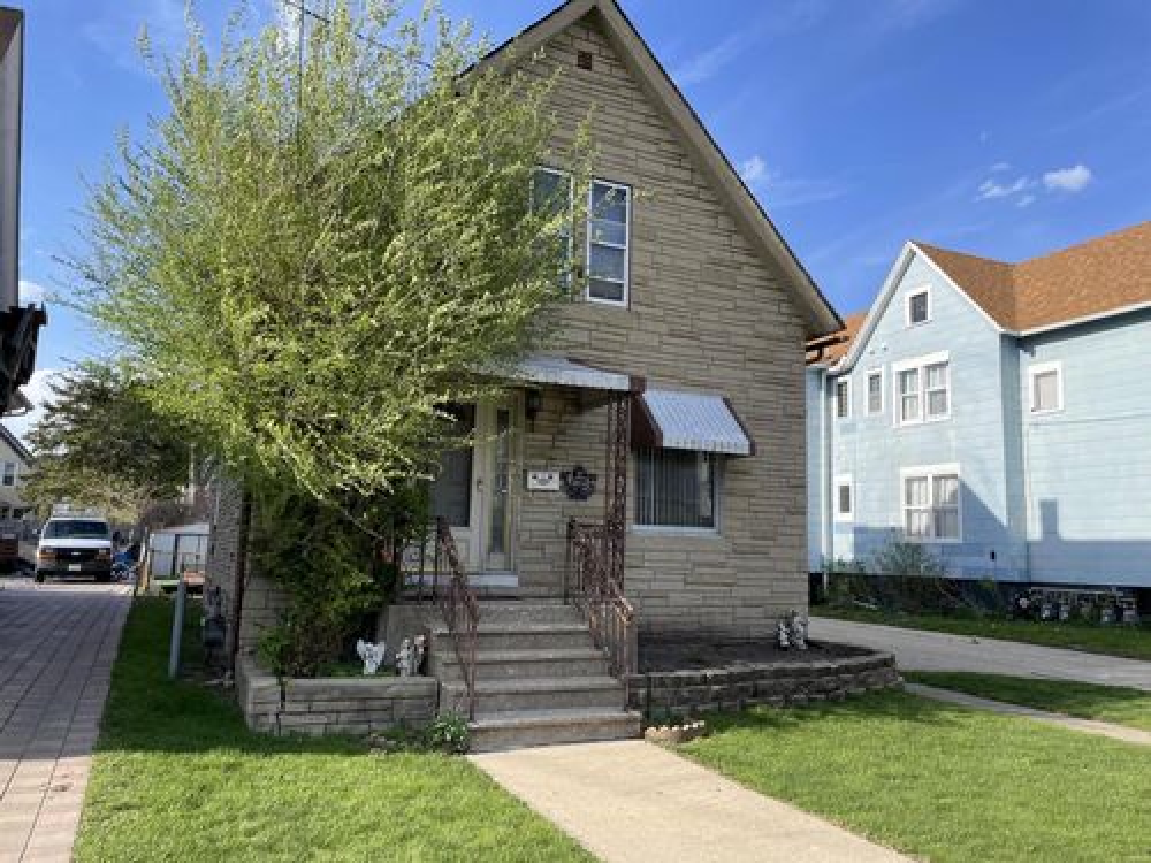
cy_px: 432
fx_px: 865
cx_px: 576
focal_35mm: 26
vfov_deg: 53.1
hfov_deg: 67.3
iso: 32
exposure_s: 1/1715
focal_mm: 4.2
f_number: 1.6
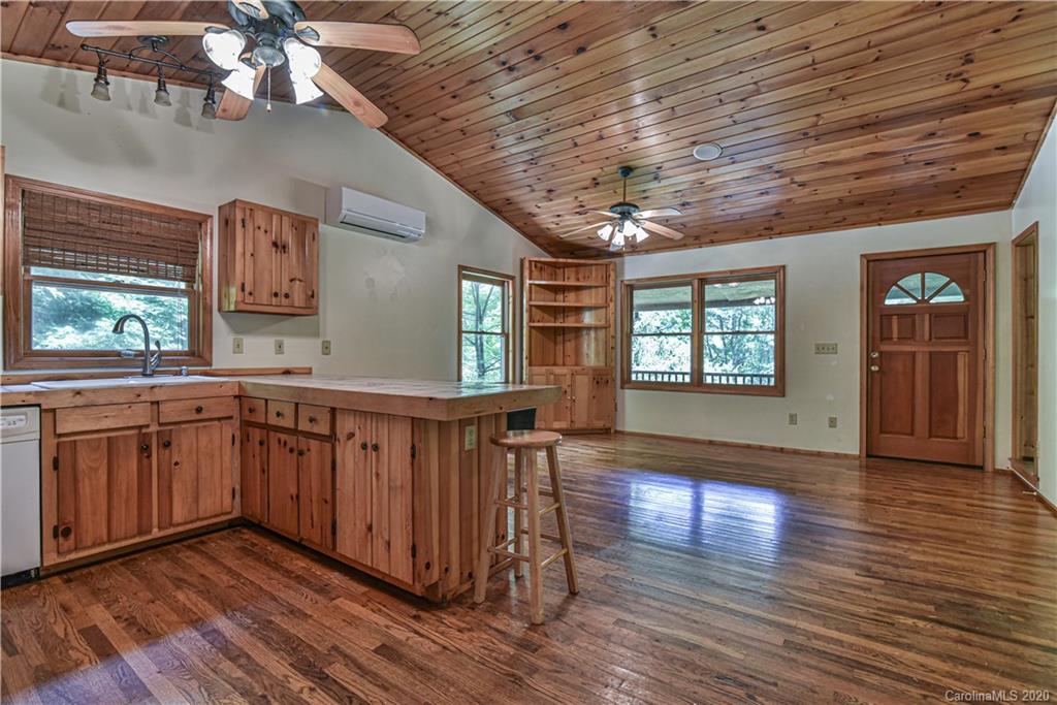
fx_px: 470
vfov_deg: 73.8
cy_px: 352
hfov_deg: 96.7
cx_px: 528
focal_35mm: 16
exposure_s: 1/125
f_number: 5.6
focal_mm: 16
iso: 1600
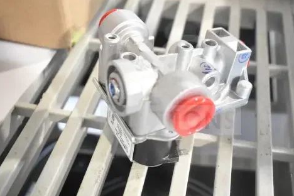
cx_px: 170
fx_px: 351
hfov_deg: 45.3
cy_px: 85
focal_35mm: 43
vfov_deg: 31.2
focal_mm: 22
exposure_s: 1/40
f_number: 3.8
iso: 1600
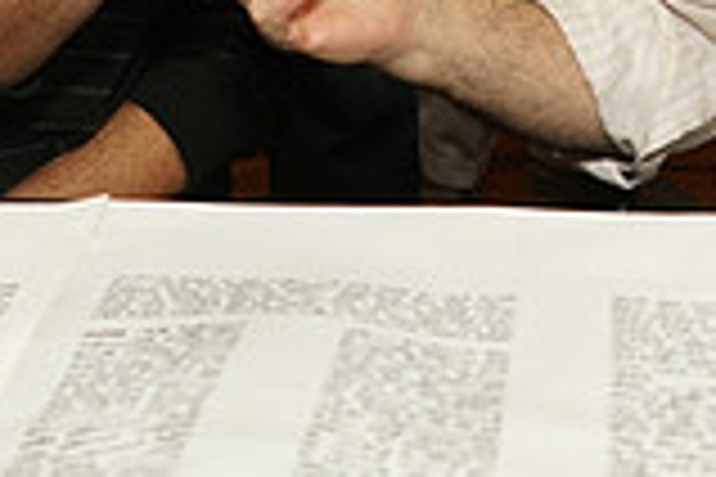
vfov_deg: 12.1
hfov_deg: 19.1
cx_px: 554
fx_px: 2108
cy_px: -304
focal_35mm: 106
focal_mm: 29
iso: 500
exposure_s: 1/80
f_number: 4.5
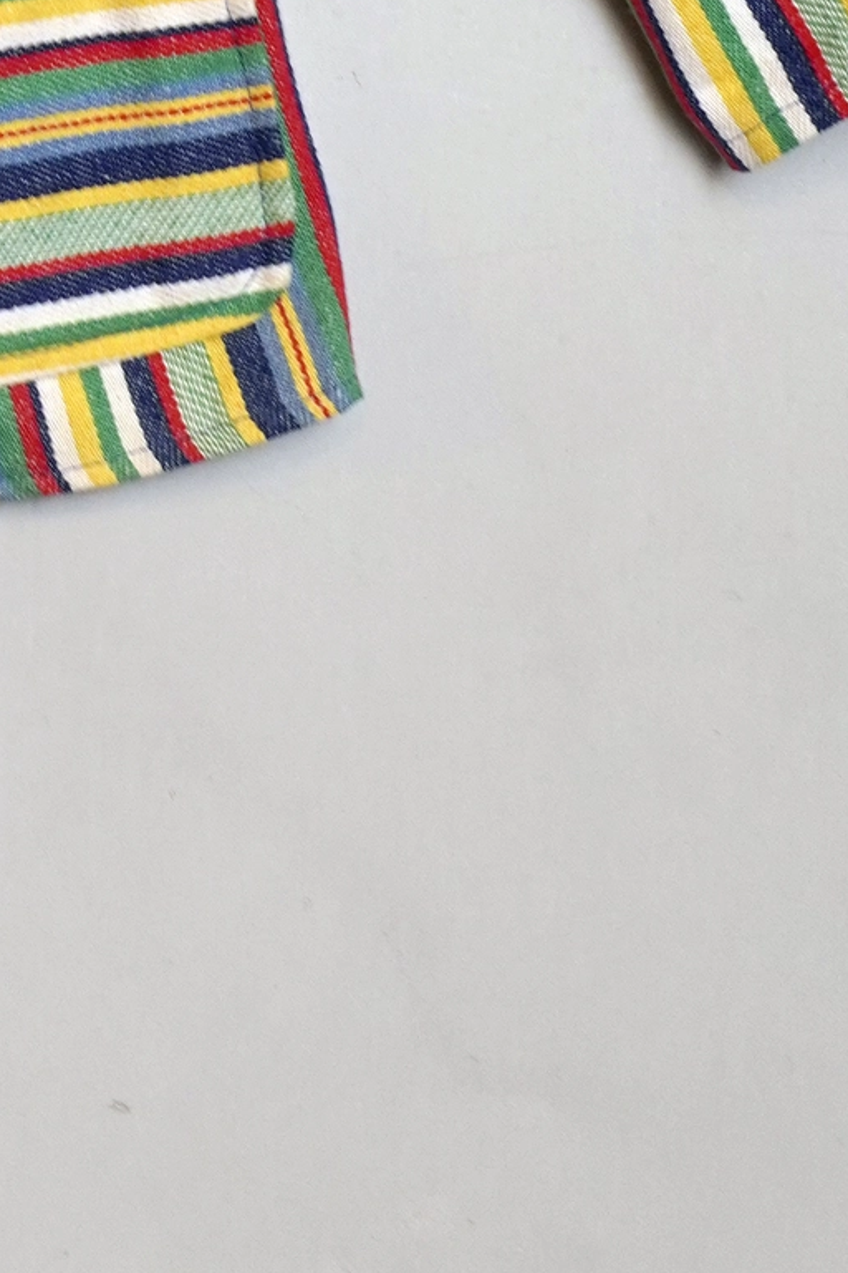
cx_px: -653
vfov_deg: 10.9
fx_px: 6360
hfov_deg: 7.4
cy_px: -820
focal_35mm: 180
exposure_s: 1/50
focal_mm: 32
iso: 400
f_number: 6.3
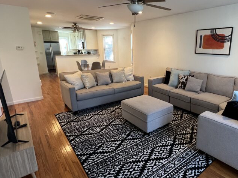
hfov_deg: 76.4
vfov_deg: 63.4
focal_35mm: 21
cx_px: 159
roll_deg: -1.0
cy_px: 85
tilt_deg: -13.9
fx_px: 144
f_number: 1.8
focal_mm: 1.57
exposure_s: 1/60
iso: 250
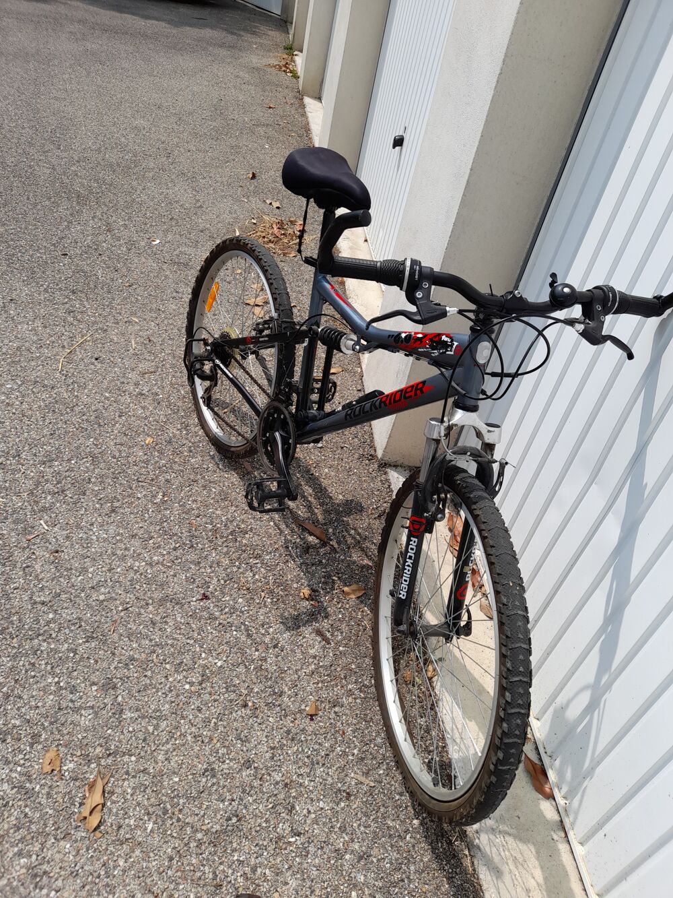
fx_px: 648
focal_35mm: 25
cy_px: 449
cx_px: 336
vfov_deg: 69.4
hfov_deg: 54.9
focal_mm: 4.6
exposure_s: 1/795
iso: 20
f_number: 2
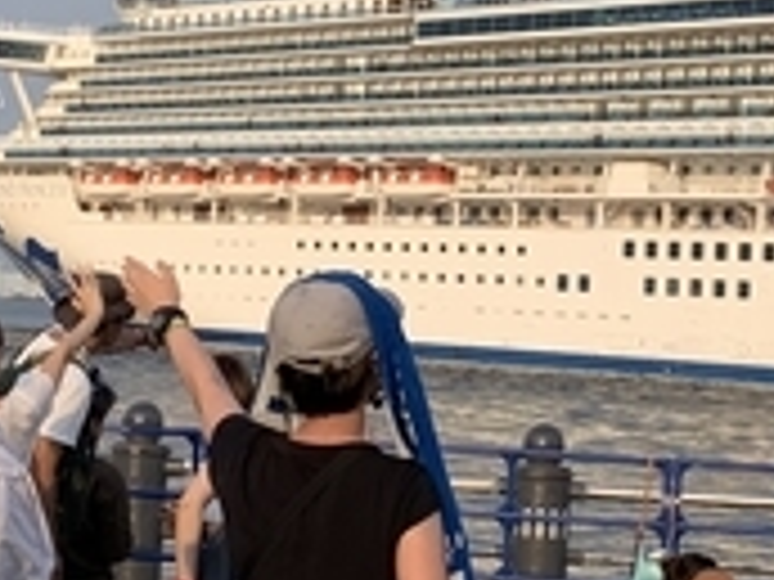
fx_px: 2706
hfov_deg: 16.3
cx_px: 428
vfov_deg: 12.2
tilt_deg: +3.2
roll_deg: -3.2
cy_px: 202
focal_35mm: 121
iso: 25
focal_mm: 4.25
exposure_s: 1/1043
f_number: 1.8
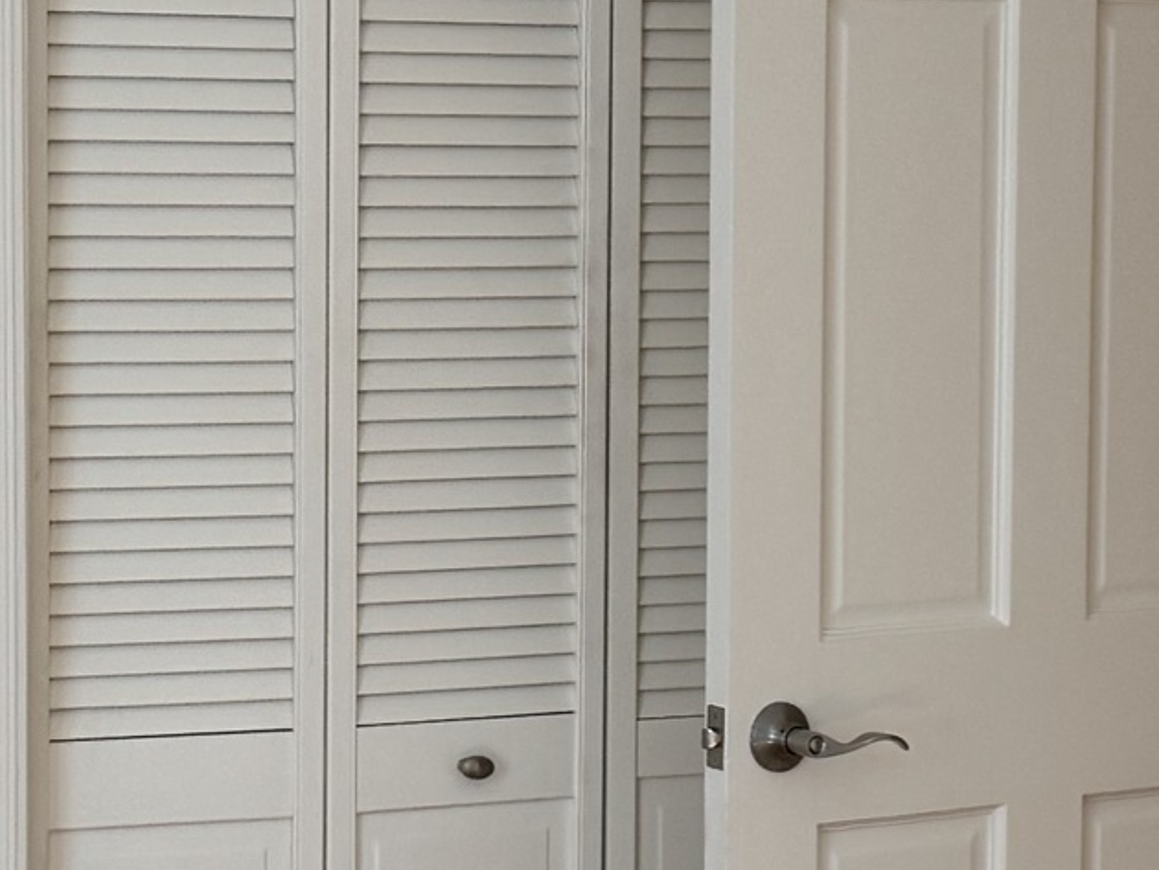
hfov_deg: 16.8
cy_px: 434
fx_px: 3919
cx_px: 554
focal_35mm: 117
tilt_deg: -3.8
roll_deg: +0.2
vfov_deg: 12.7
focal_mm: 6.76
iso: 160
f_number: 1.78
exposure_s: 1/121
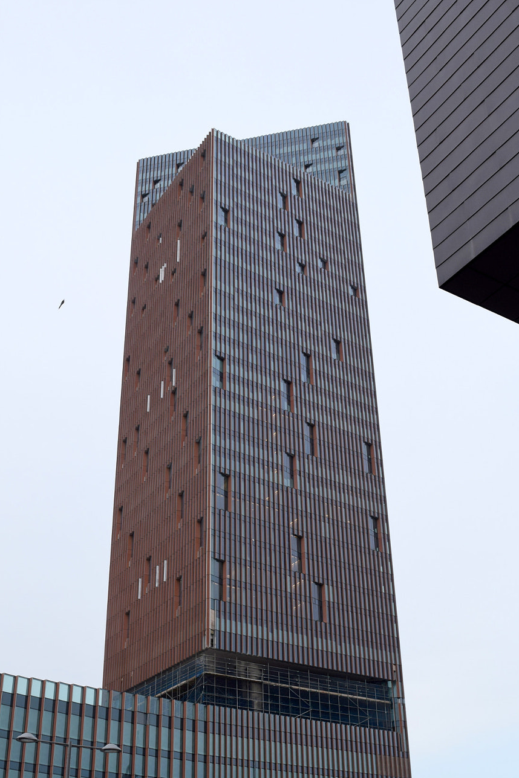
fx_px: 887
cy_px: 439
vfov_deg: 47.3
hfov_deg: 32.6
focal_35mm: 41
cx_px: 240
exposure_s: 1/250
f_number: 8
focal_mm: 22
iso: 280
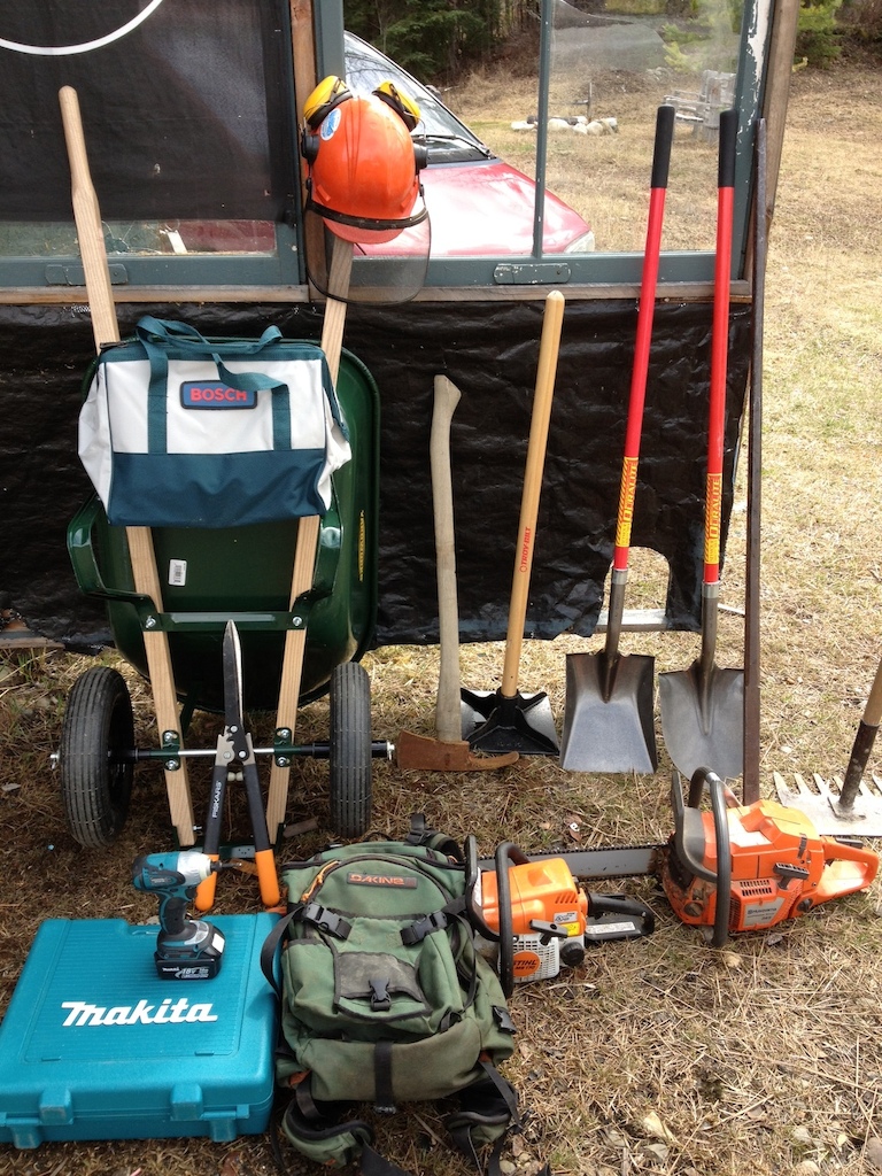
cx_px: 441
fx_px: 1189
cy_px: 588
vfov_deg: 52.6
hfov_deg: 40.7
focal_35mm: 35
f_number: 2.4
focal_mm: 4.28
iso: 64
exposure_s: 1/295
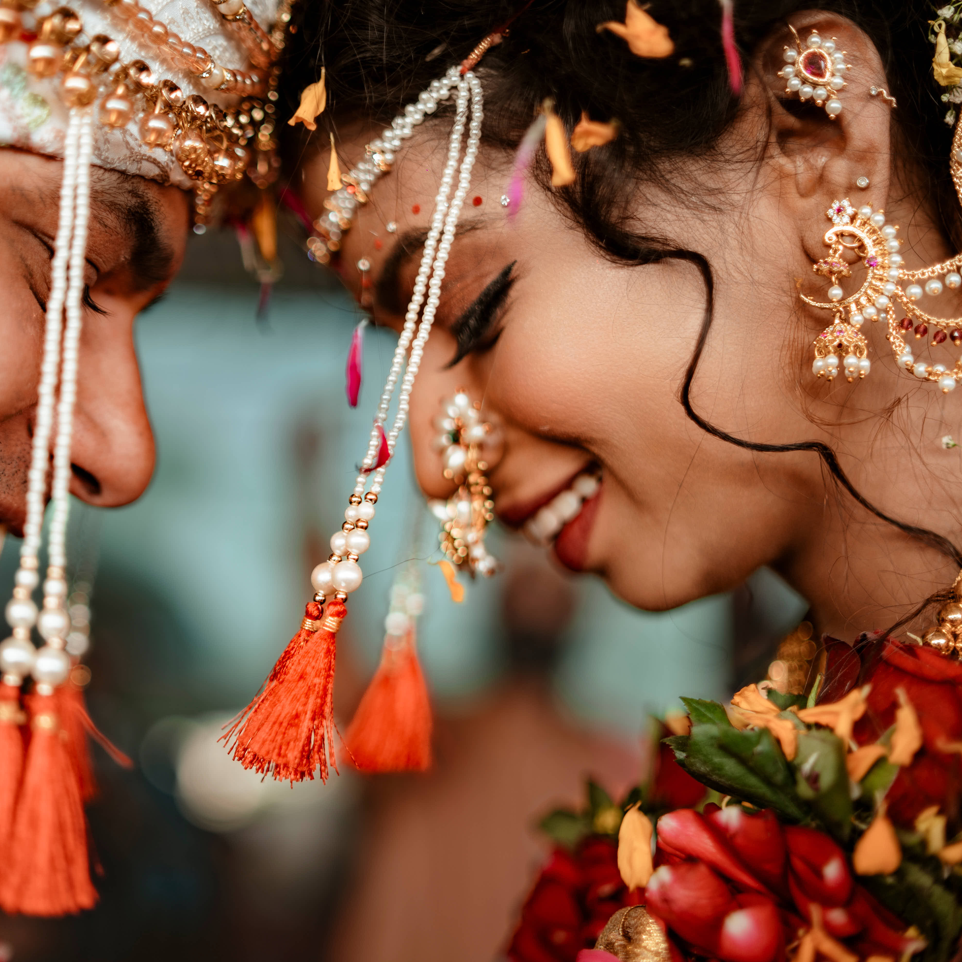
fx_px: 1415
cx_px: 311
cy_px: 483
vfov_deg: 37.6
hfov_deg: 37.1
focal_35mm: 45
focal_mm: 35
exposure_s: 1/320
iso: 100
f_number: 1.4
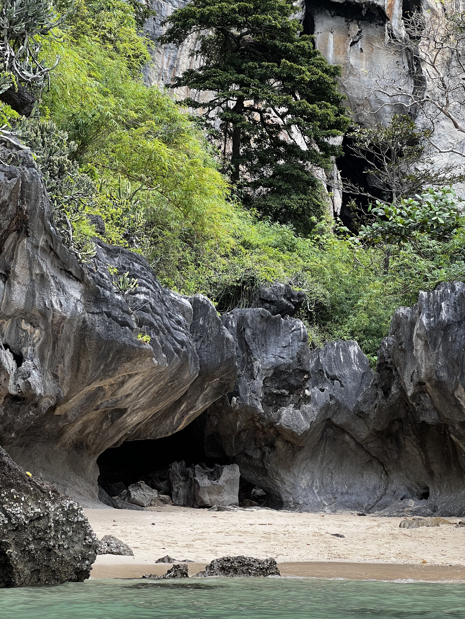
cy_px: 310
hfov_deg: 19.1
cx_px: 232
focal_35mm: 77
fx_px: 1379
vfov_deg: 25.3
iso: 80
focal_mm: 9
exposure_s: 1/99
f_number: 2.8
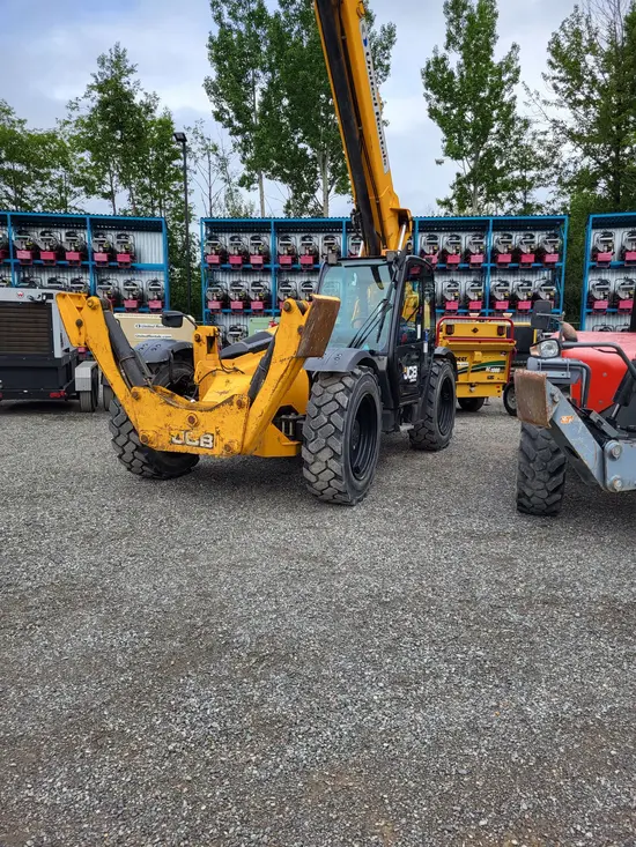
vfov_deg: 67.3
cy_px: 424
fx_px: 637
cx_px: 318
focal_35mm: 26
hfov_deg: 53.1
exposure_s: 1/532
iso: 40
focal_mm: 5.4
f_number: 1.8
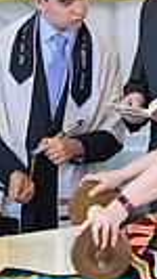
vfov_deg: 3.1
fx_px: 5075
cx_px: 36
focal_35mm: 687
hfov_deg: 1.8
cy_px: 72
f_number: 3.2
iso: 1250
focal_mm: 150
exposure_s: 1/125
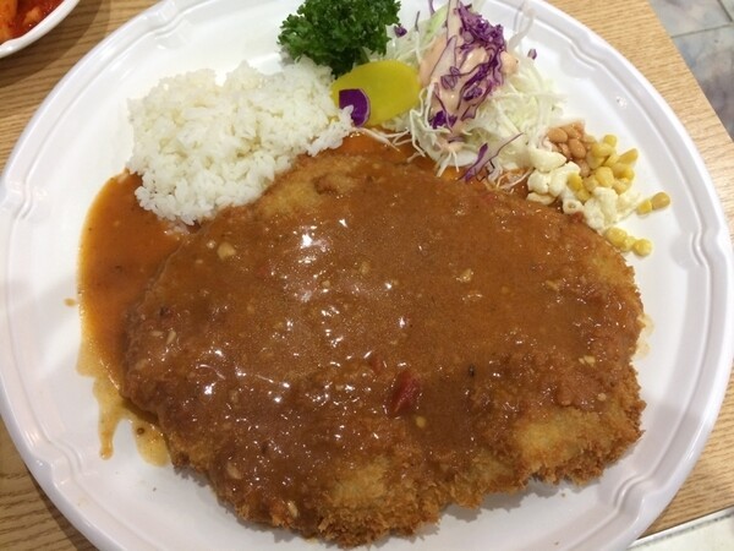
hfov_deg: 61.7
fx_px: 615
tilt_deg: -66.1
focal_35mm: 29
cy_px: 276
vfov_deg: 48.2
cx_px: 367
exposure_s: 1/30
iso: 160
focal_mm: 4.15
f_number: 2.2
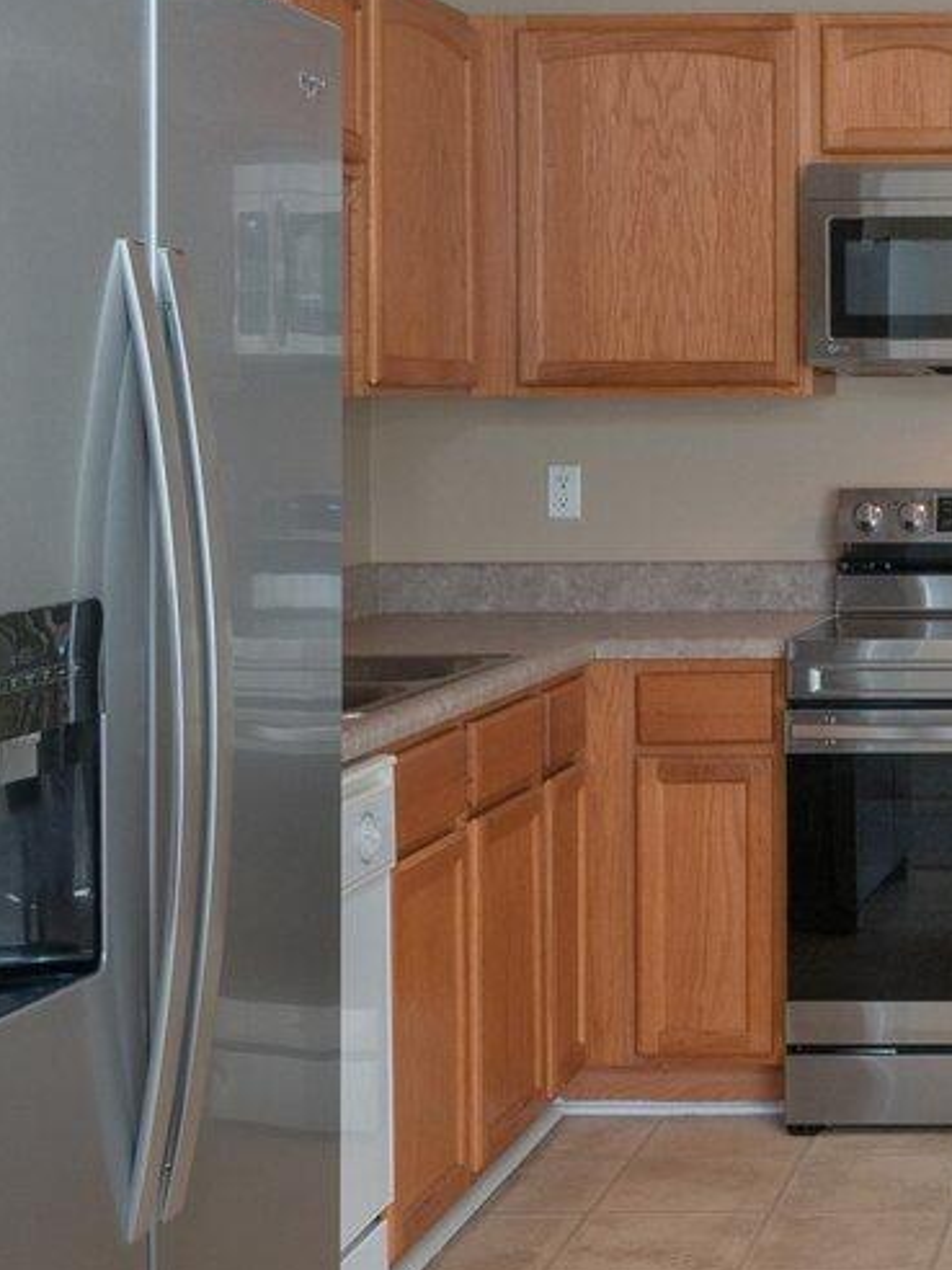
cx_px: 1228
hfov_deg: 20.4
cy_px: 483
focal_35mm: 66
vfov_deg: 29.3
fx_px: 2420
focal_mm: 16.5
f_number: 9
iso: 500
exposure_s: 1/8
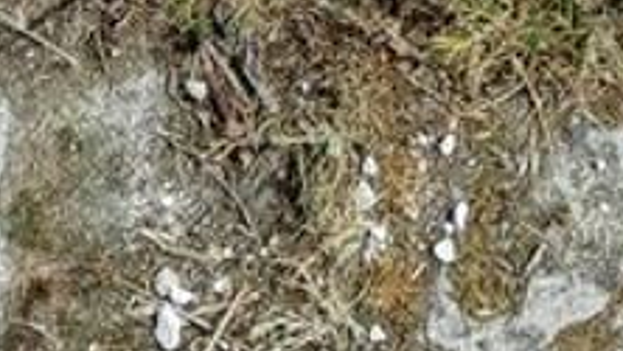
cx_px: 898
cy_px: -1029
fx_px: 2809
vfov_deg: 6.0
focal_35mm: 170
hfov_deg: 12.1
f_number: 1.8
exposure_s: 1/558
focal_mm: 3.98
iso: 40
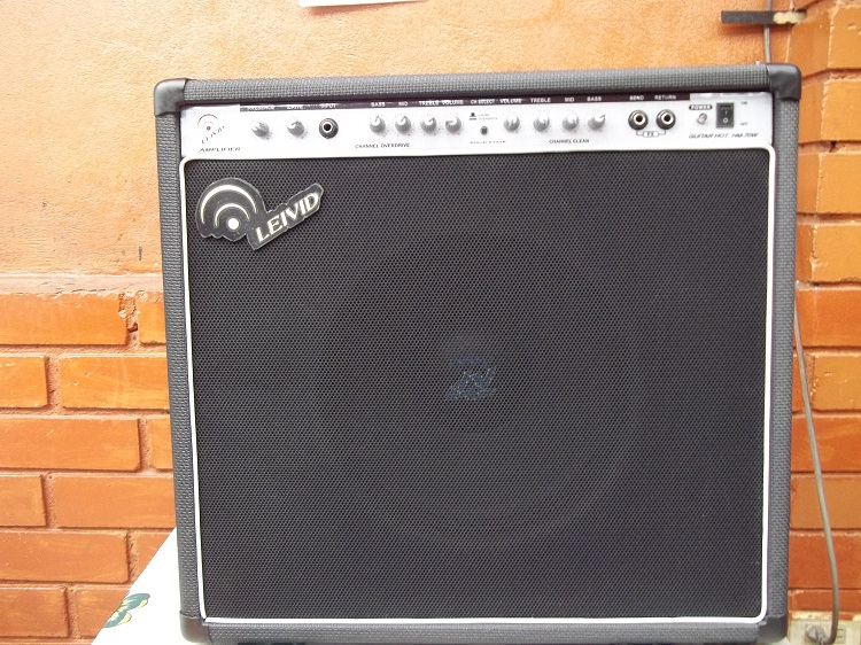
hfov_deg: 56.8
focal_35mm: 32
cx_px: 430
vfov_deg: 44.1
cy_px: 322
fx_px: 796
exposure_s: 1/20
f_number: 2.9
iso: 160
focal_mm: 5.7
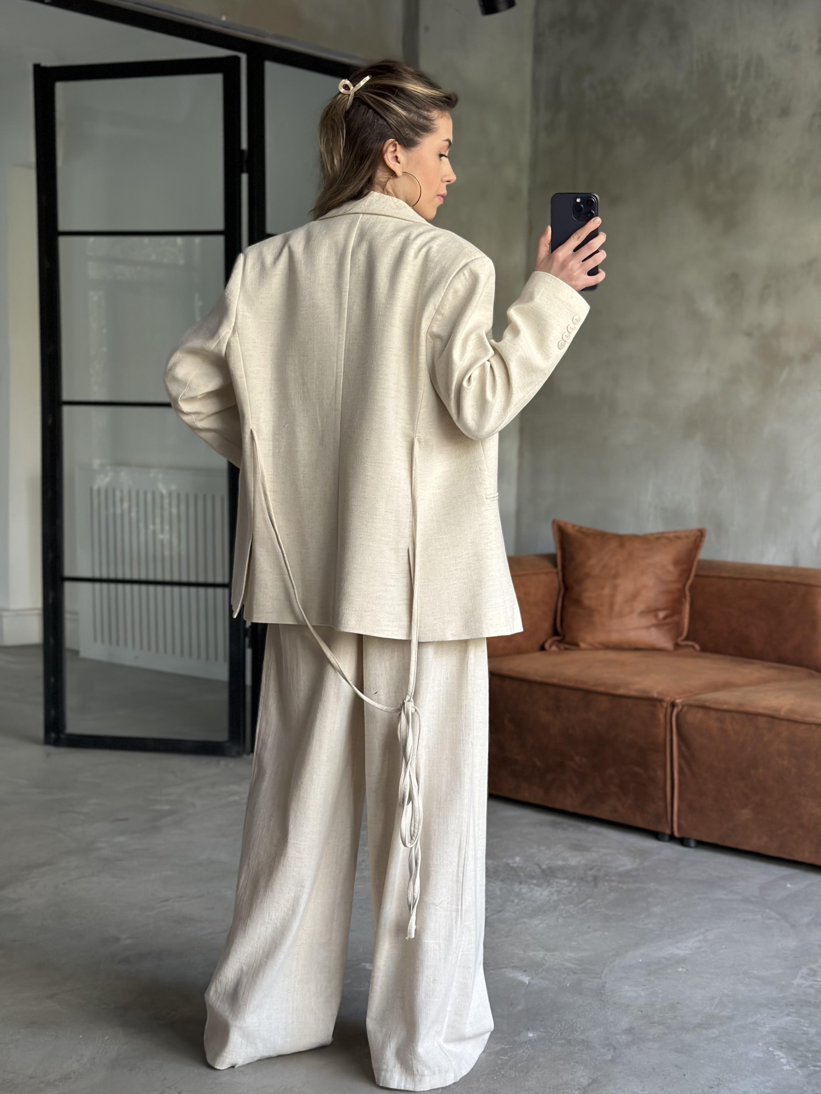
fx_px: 1645
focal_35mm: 52
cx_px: 407
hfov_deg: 28.0
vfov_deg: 36.8
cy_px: 542
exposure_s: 1/94
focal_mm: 6.86
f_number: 1.78
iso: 125
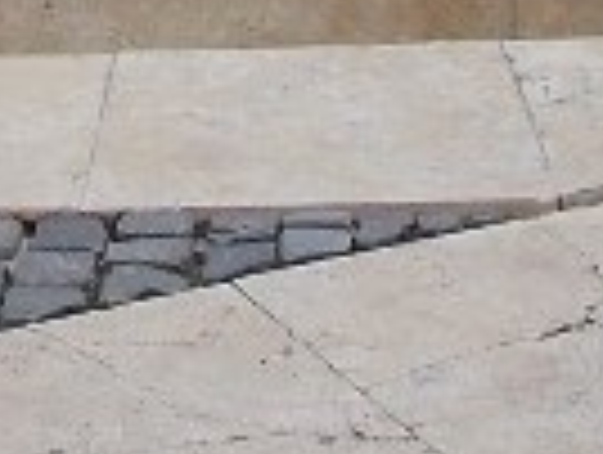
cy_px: -607
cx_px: -148
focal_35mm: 173
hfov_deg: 11.2
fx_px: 3019
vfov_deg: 8.0
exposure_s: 1/250
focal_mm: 4.1
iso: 100
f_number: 3.3
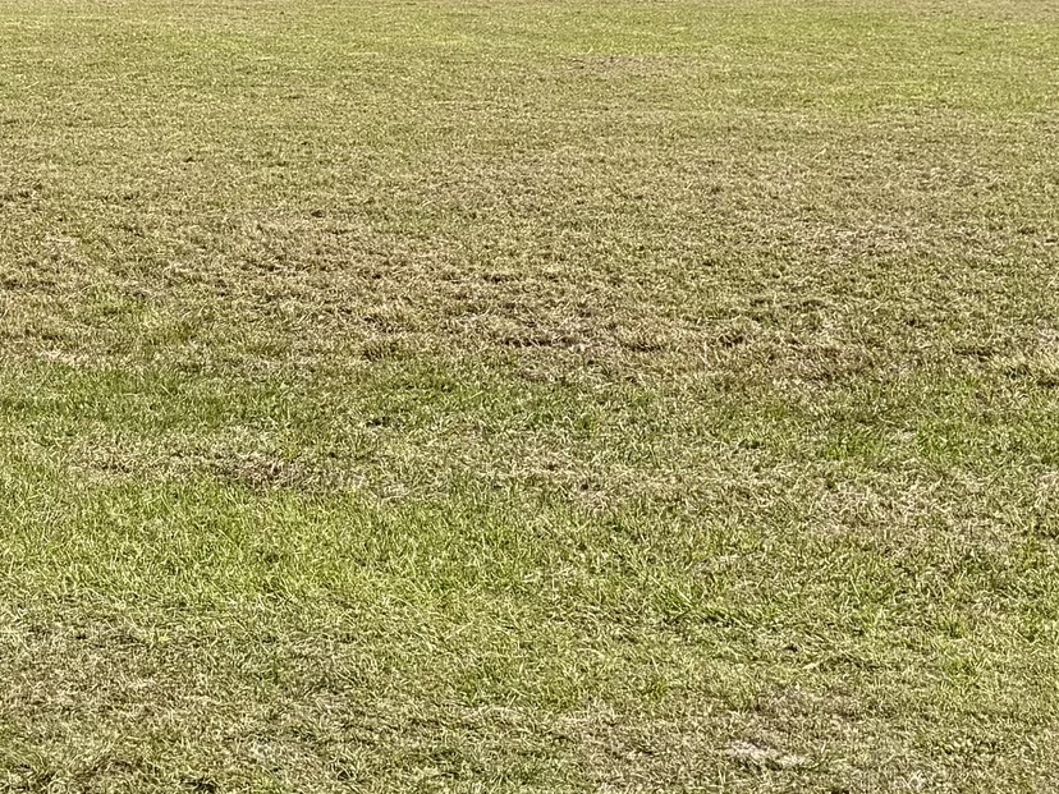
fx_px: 2723
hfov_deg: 21.3
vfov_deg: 15.9
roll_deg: +0.8
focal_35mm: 89
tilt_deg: +0.7
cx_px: 18
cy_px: -166
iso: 80
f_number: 1.78
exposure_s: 1/5319
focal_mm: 6.76
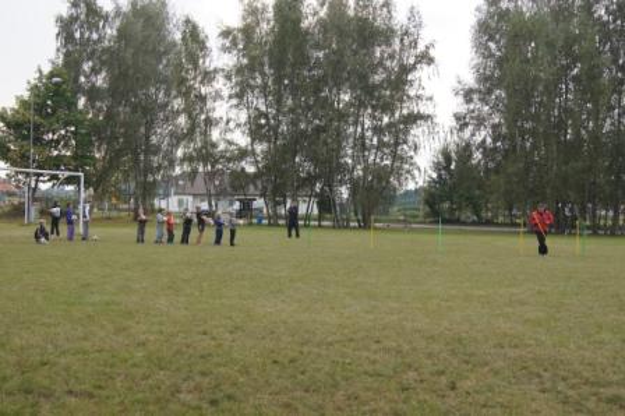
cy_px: 208
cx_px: 312
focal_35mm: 52
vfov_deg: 25.7
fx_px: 911
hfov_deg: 37.9
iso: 100
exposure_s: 1/160
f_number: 5.6
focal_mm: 35
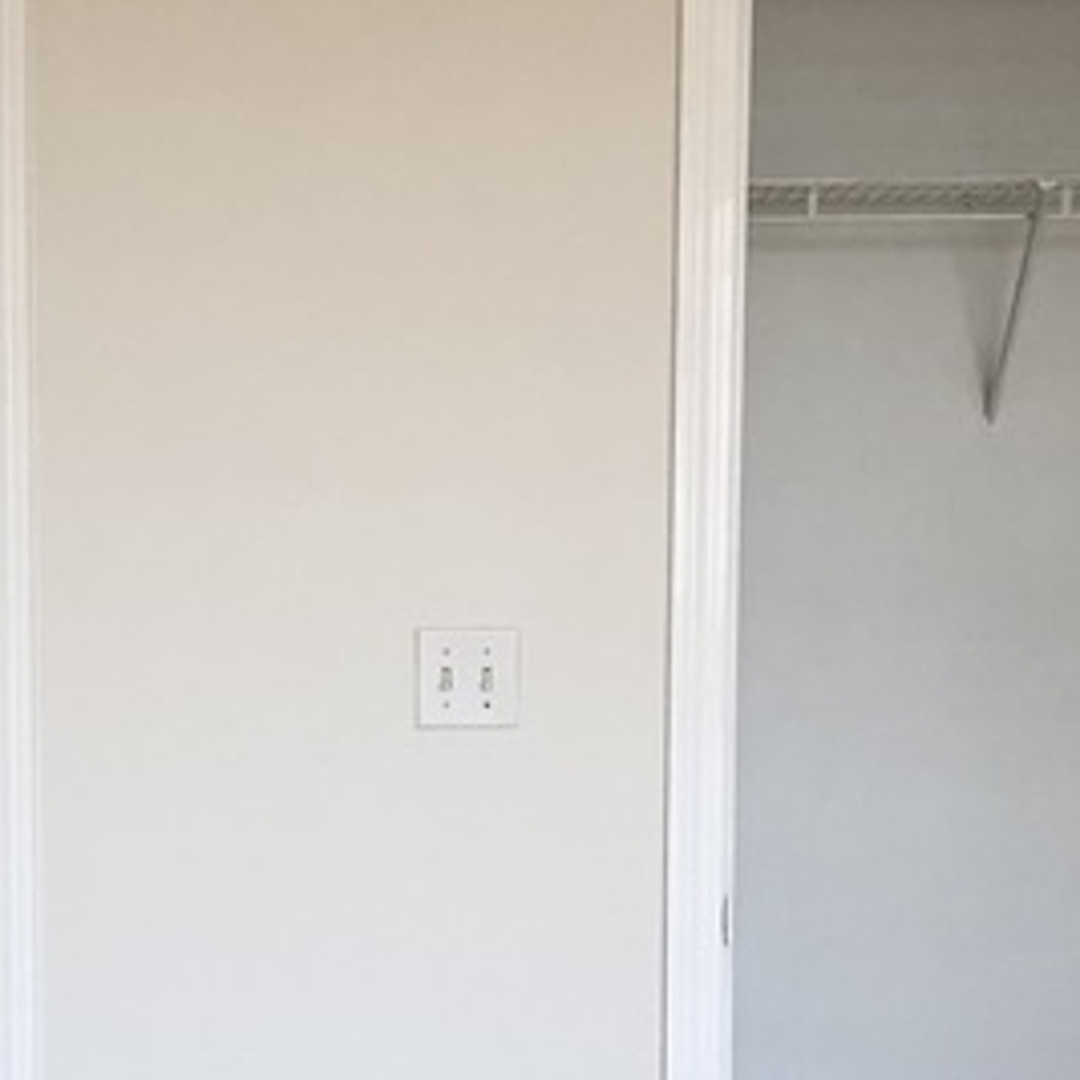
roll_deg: +0.3
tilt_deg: -5.2
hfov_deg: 18.3
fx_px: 3353
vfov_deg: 18.2
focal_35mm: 95
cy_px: 825
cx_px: 372
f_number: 1.8
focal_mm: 3.99
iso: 25
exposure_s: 1/30
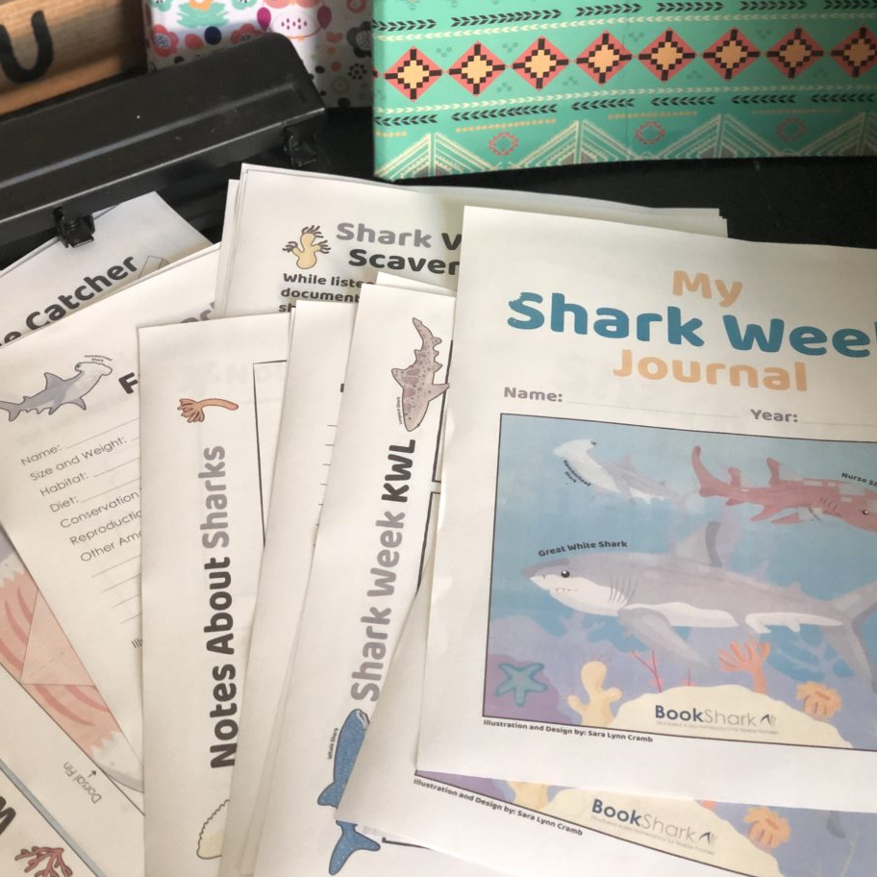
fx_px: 1834
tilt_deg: -49.7
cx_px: 428
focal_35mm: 64
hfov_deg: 26.9
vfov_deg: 26.9
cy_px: 445
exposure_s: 1/30
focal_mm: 6
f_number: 2.4
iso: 100
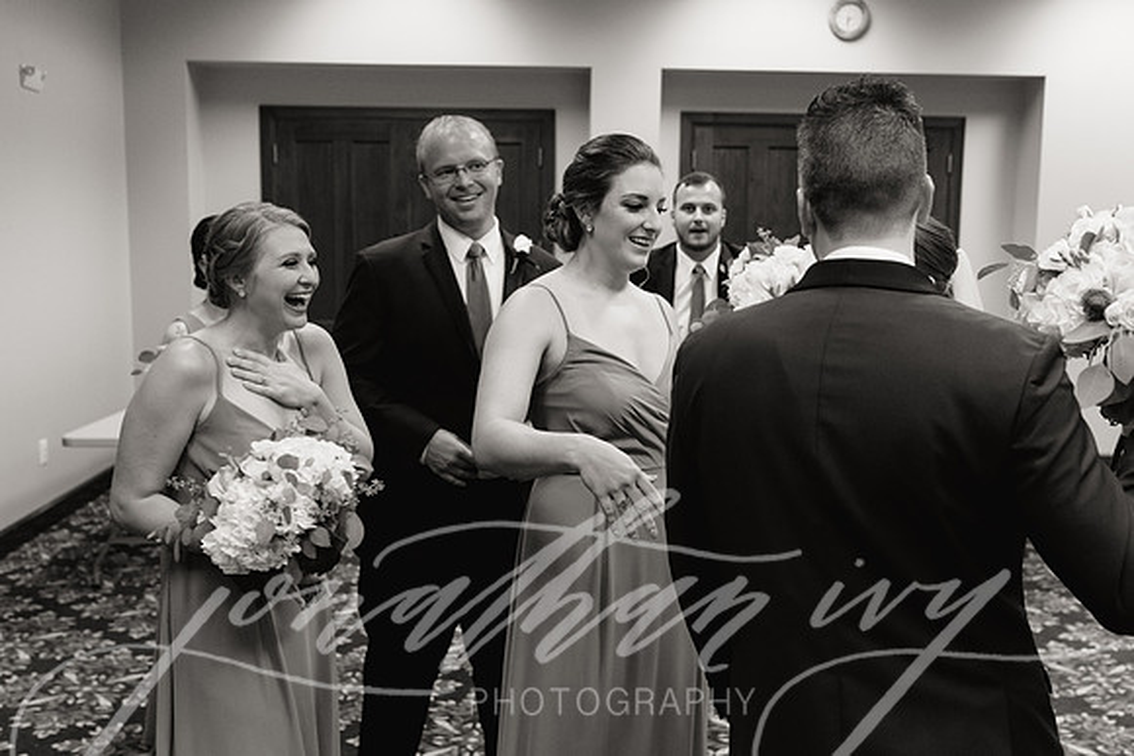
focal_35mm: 35
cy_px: 378
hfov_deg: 54.4
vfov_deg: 37.9
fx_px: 1103
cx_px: 567
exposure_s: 1/160
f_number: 3.5
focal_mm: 35
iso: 1600
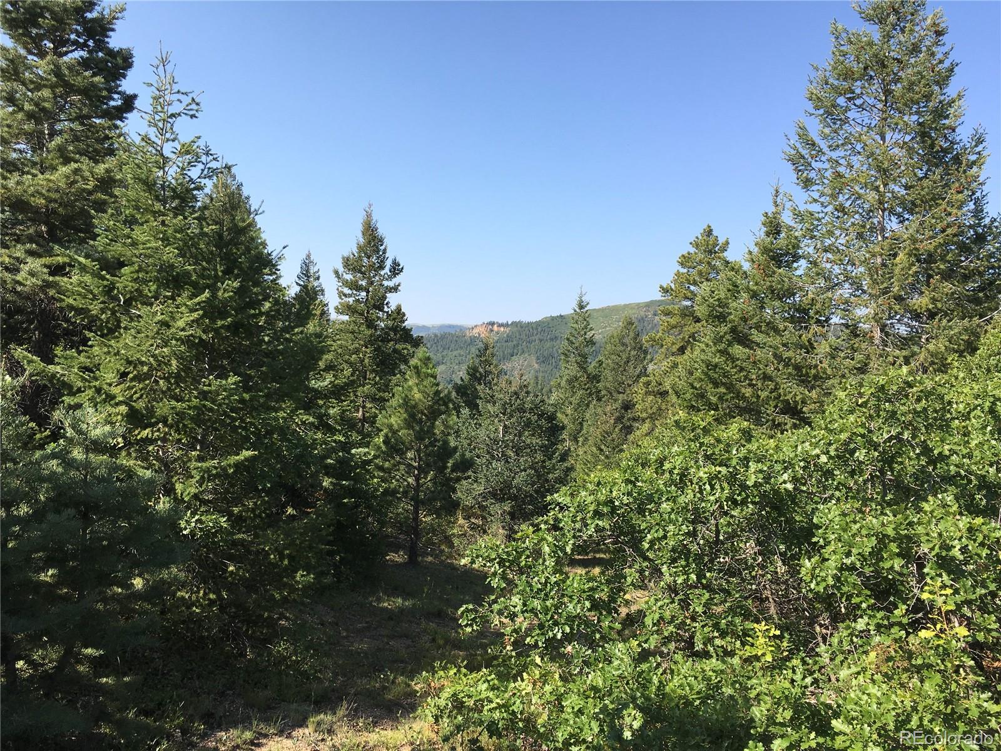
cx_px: 500
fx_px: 839
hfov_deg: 61.7
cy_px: 376
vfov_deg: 48.2
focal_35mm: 29
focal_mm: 4.15
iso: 25
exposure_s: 1/1148
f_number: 2.2
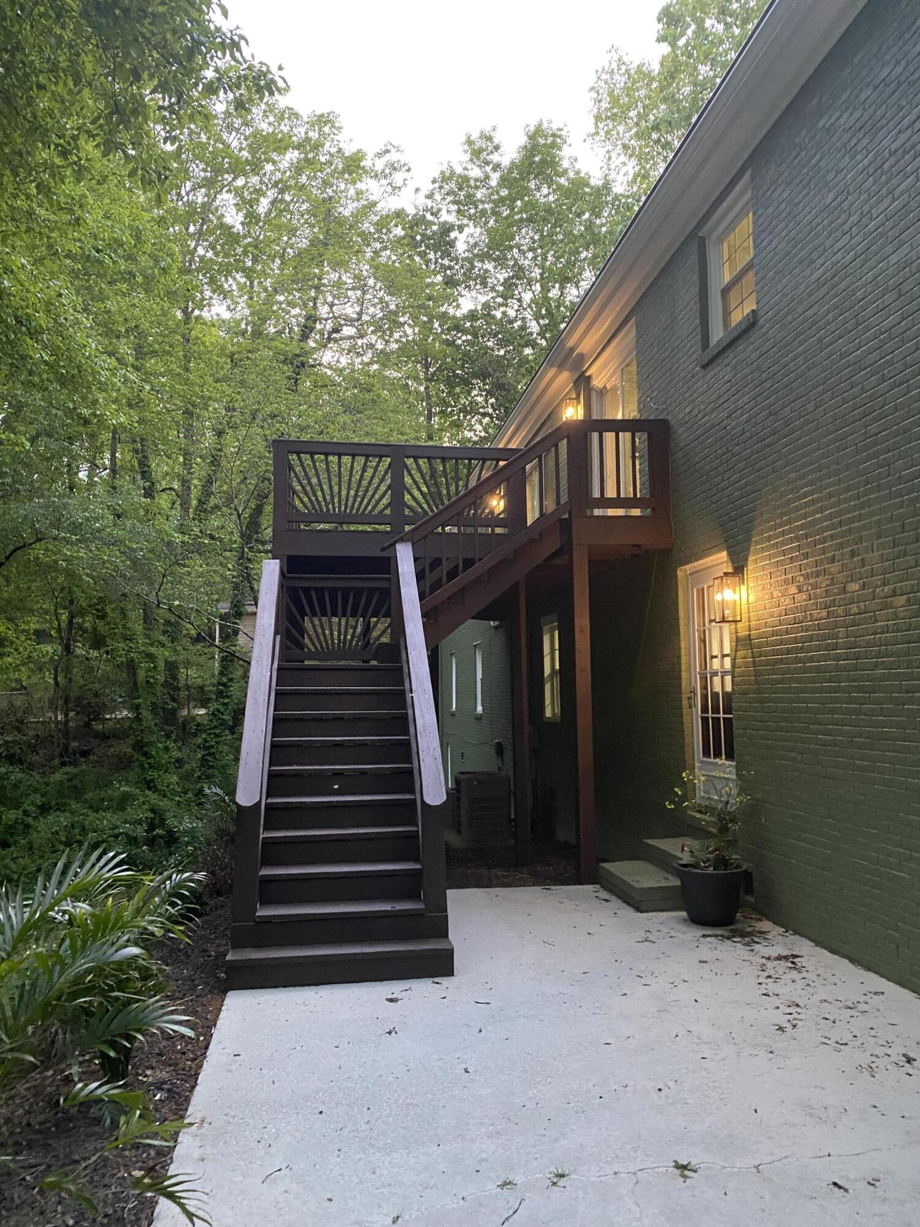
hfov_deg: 53.1
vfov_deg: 67.3
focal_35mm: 26
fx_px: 921
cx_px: 460
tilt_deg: +6.1
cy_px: 614
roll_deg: -0.1
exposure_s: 1/40
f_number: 1.8
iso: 500
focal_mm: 4.25
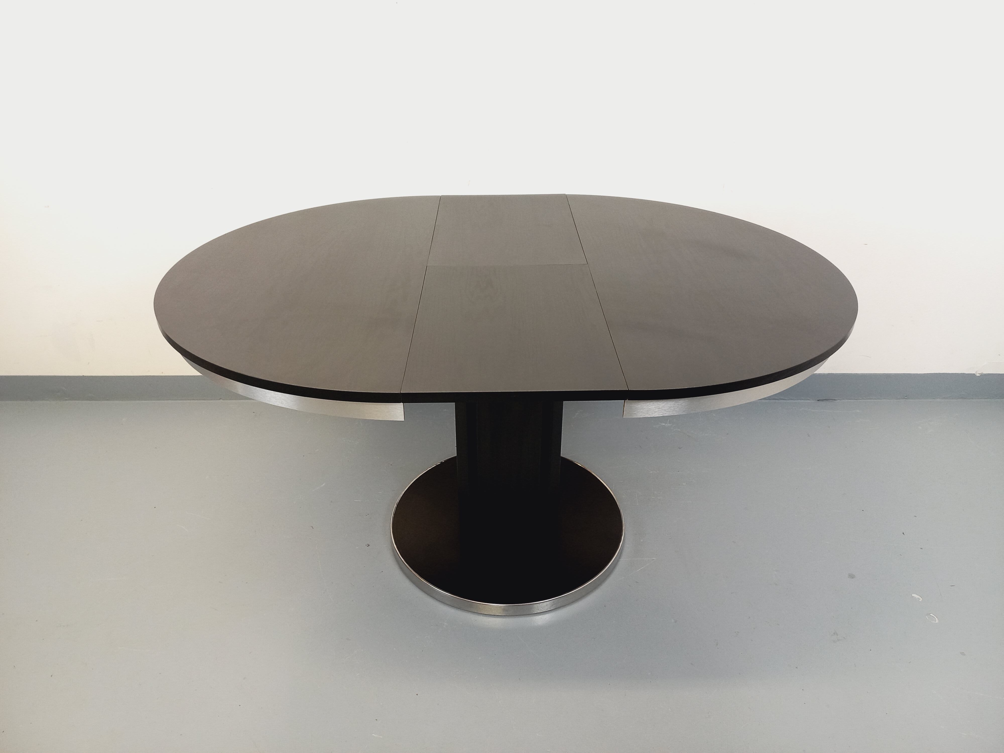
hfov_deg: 69.4
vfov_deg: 54.9
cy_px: 376
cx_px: 502
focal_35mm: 25
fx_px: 725
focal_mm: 4.65
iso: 200
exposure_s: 1/50
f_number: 1.8
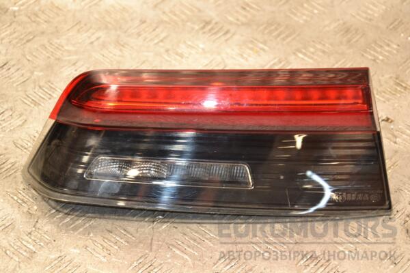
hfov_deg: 20.6
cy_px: 136
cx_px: 205
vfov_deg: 13.8
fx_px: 1127
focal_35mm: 99
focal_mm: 66
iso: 800
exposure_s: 1/60
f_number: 5.3
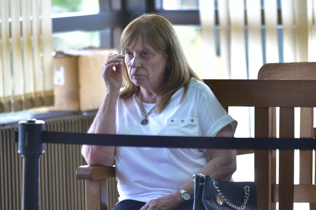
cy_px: 105
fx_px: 1754
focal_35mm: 200
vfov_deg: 6.9
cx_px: 158
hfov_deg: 10.3
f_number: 4
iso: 1250
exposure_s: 1/500
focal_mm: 200
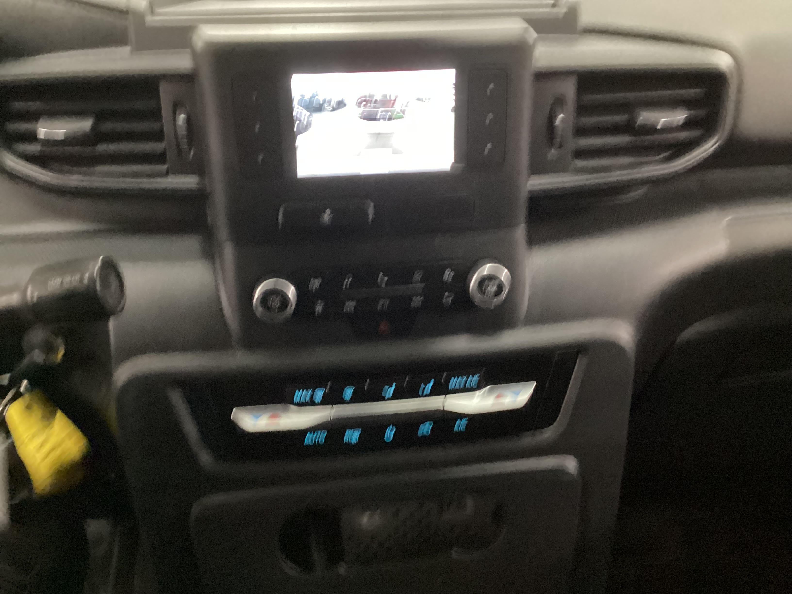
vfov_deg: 45.4
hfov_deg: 58.4
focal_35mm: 31
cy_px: 297
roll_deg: -0.4
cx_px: 396
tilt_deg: -25.6
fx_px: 709
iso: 640
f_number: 2.4
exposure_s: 1/17
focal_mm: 3.3
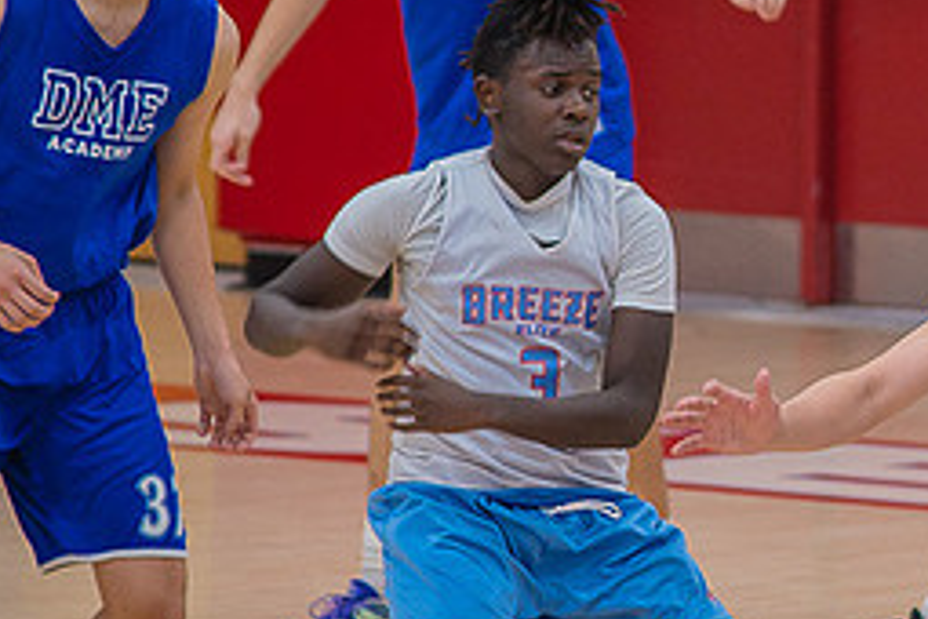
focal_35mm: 501
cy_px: 266
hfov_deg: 4.1
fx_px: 12914
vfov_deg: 2.7
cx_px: 924
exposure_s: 1/250
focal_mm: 220
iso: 1000
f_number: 5.3
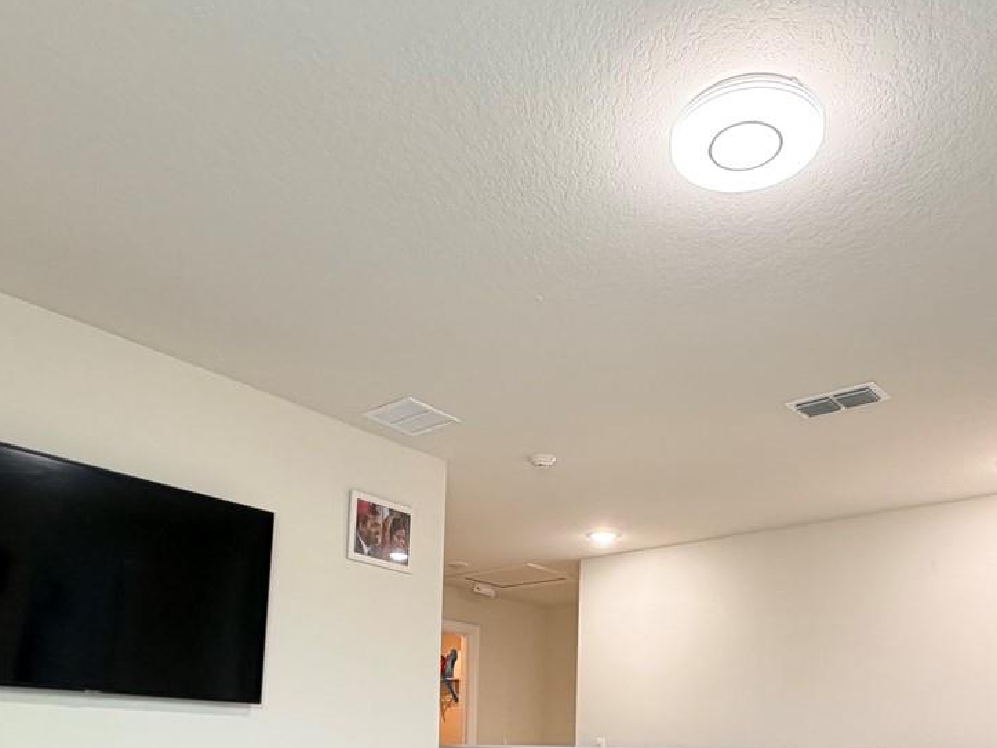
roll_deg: -1.1
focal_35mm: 31
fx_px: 893
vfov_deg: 40.3
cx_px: 523
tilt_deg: +1.7
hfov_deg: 58.3
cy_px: 734
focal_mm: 2.22
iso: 200
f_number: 2.2
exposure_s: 1/60
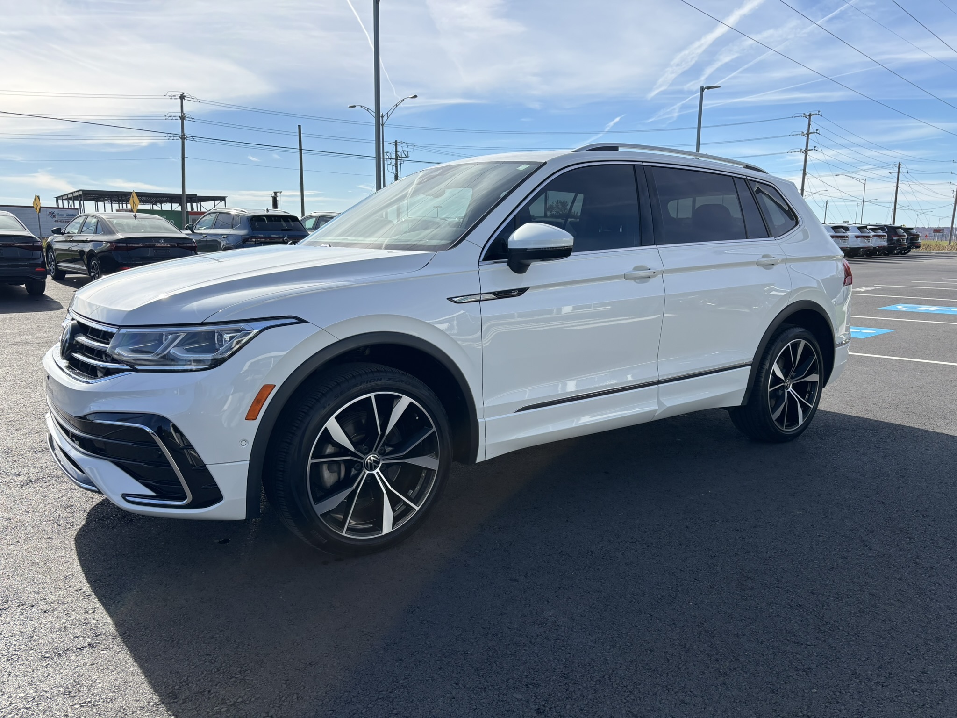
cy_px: 359
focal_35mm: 26
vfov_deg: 53.1
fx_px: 719
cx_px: 478
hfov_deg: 67.3
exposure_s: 1/2933
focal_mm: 5.96
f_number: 1.6
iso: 50
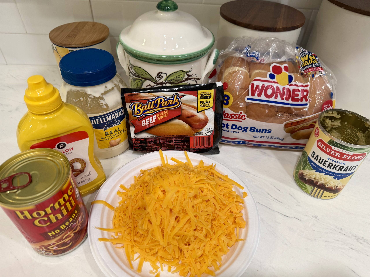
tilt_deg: -43.5
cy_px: 138
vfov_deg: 56.8
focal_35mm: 24
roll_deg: -3.0
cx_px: 185
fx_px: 257
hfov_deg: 71.6
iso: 125
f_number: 1.78
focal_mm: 6.76
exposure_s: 1/60
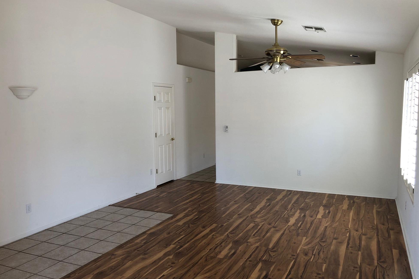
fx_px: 349
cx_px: 209
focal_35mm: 30
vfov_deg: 43.6
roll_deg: +0.4
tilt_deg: -4.1
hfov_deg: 61.9
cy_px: 145
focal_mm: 3.99
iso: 20
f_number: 1.8
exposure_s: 1/30
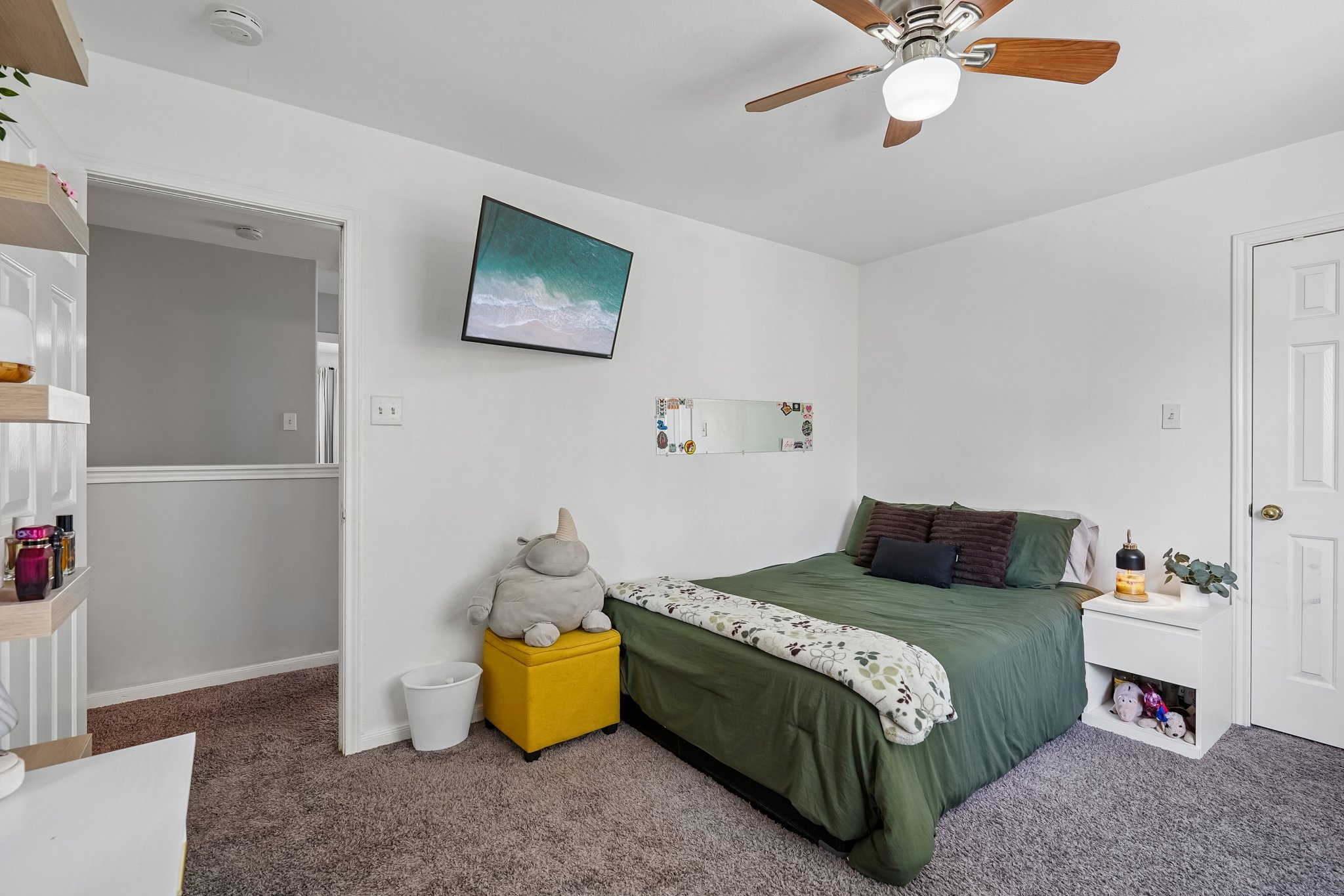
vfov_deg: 73.7
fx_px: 597
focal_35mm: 16
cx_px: 672
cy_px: 448
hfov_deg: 96.7
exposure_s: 1/15
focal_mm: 16
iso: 400
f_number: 8
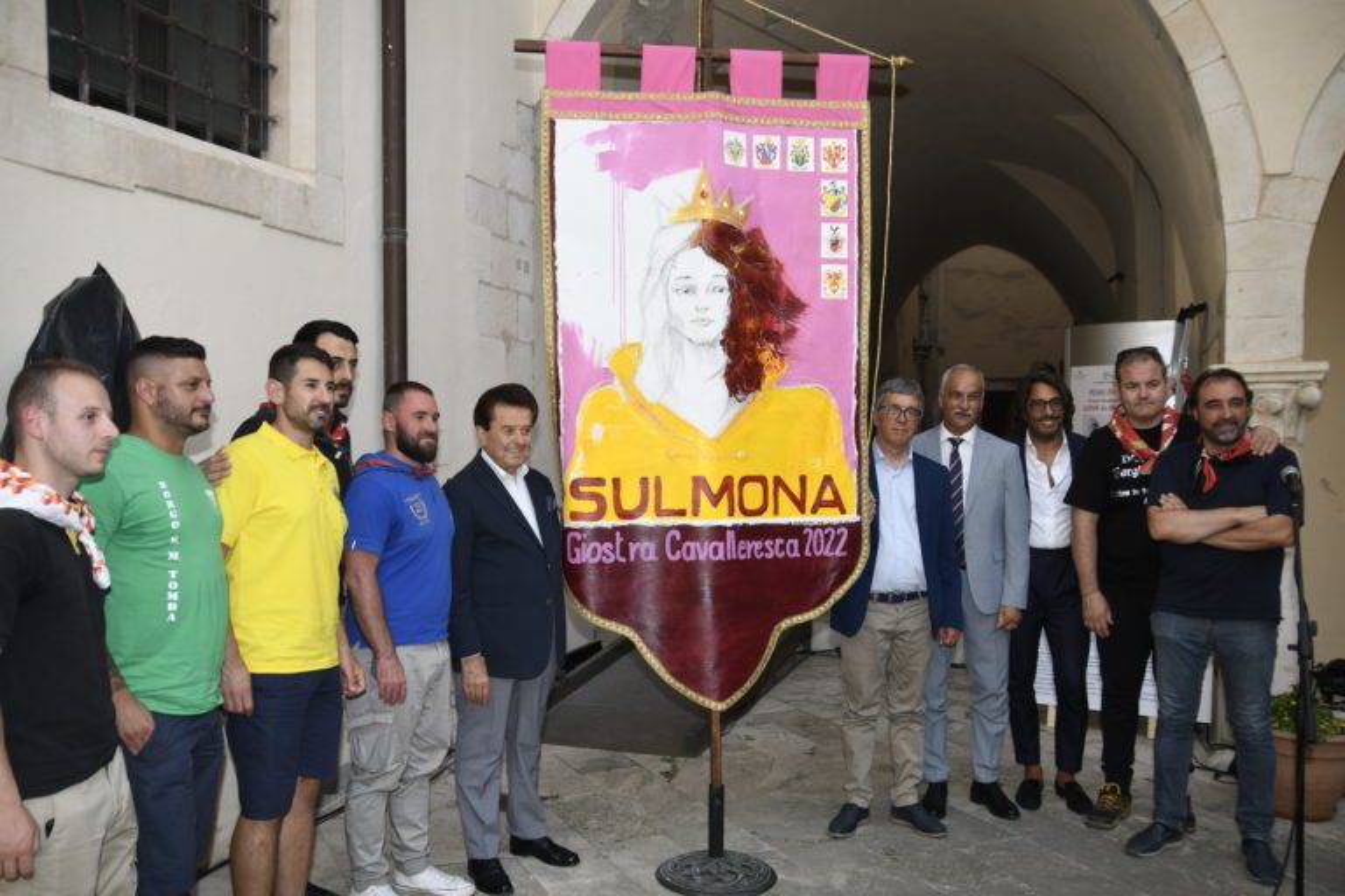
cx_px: 672
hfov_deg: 57.2
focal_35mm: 33
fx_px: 1233
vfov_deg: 40.0
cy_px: 448
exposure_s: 1/125
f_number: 3.5
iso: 110
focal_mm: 22
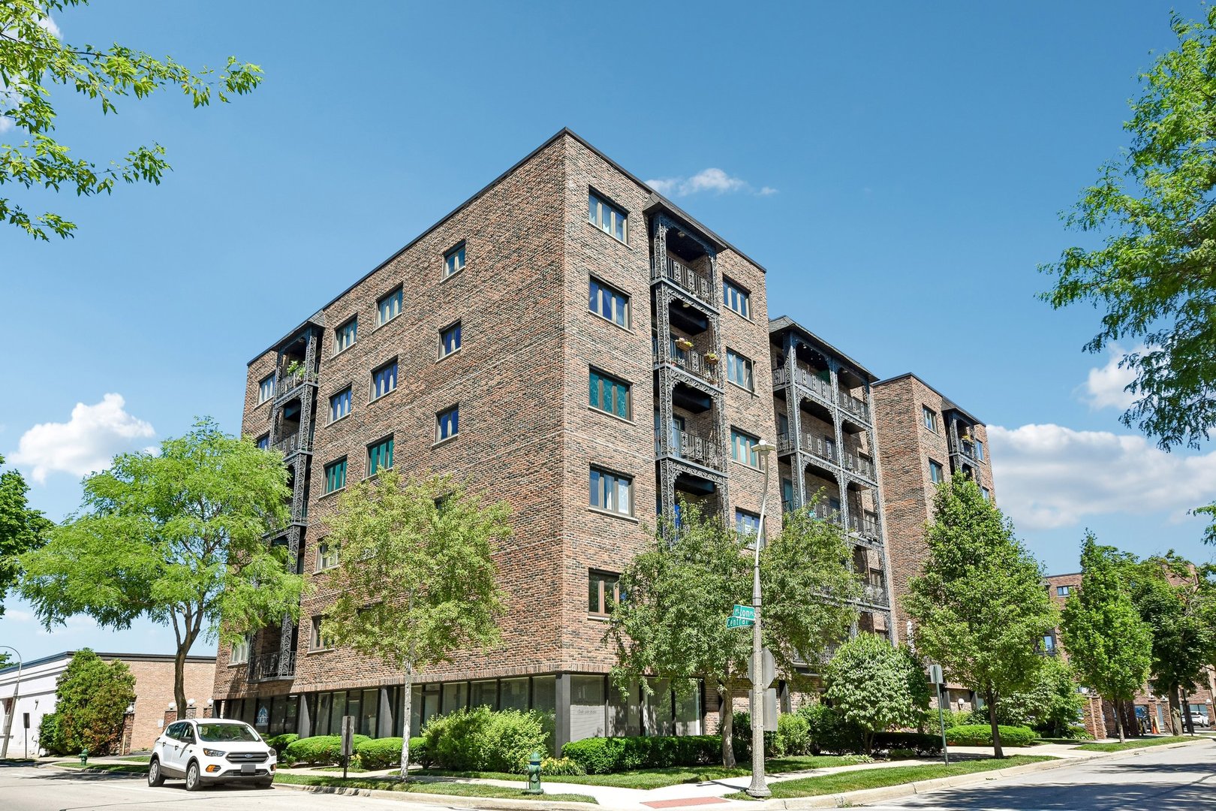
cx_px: 608
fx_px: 760
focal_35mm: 22
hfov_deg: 77.3
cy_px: 406
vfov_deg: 56.1
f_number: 8
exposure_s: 1/800
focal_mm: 15
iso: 400
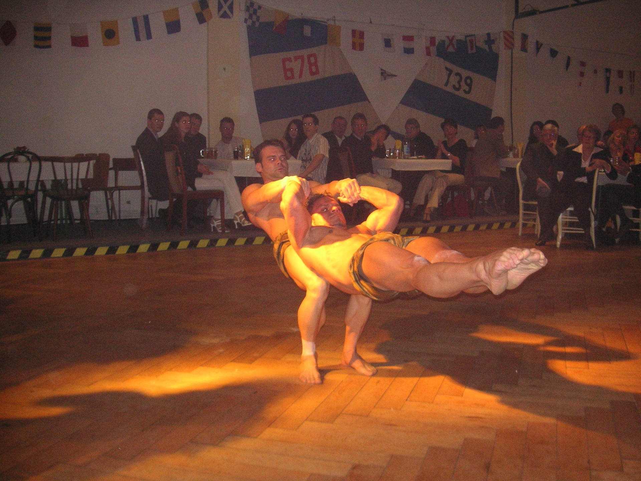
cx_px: 320
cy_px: 240
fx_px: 685
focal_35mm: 37
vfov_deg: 38.7
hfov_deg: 50.1
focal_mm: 6.1
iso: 160
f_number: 2.8
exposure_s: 1/45
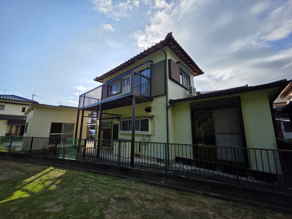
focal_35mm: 13
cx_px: 146
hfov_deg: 106.2
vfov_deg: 89.9
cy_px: 110
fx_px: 110
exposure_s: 1/1824
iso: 40
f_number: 1.9
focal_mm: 2.2
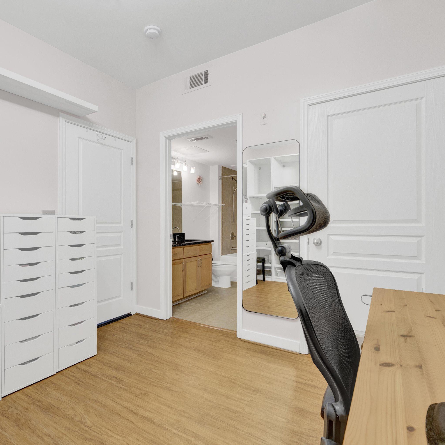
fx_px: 262
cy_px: 223
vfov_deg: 80.7
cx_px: 181
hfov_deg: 79.9
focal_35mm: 18
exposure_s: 1/30
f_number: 9
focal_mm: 14
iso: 640
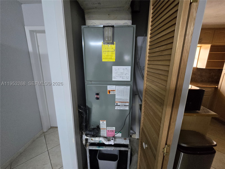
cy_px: 84
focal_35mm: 13
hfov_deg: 106.2
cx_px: 112
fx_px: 84
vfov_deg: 89.9
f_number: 2.2
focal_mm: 2.2
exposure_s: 1/60
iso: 1250
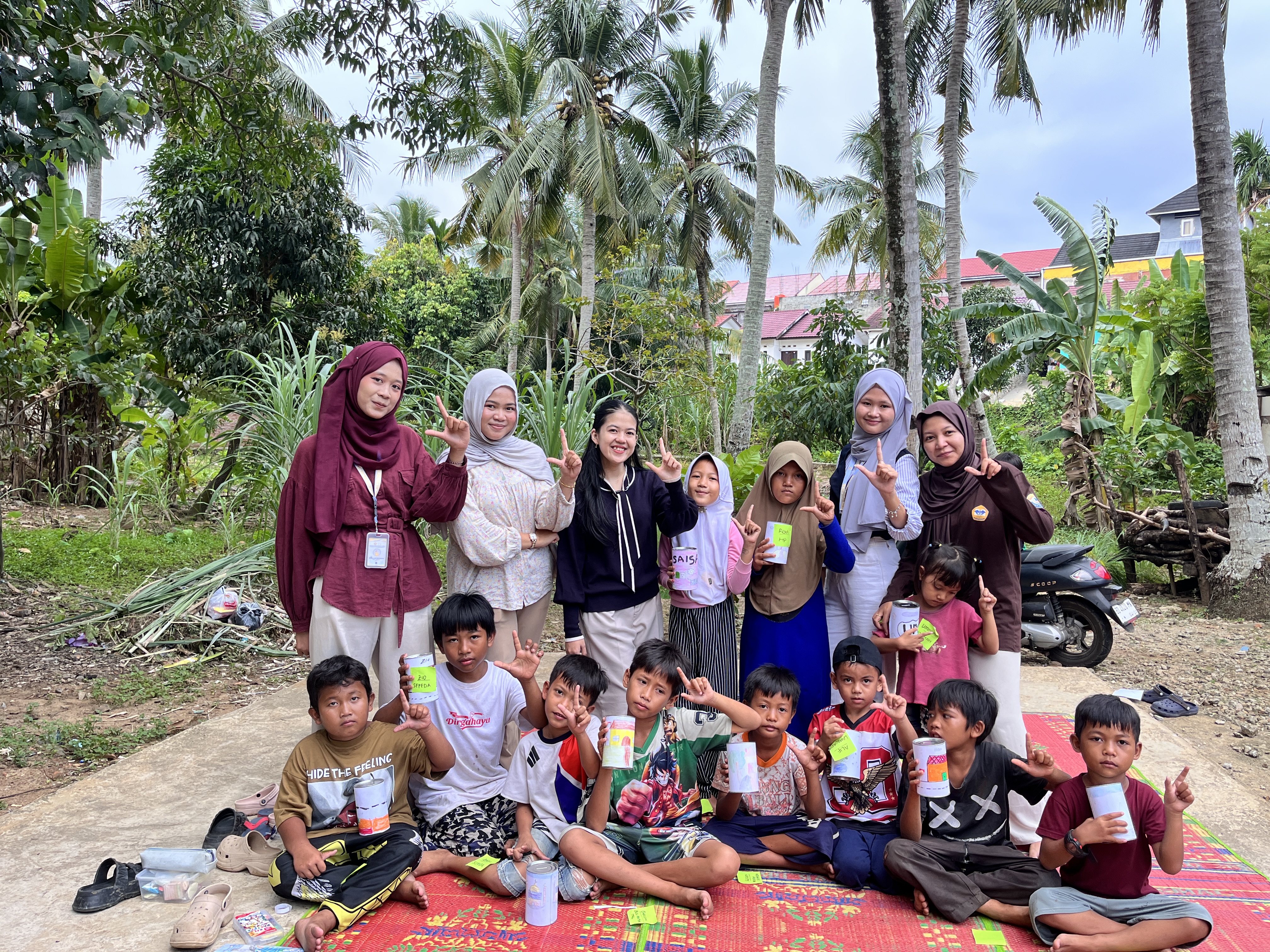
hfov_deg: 67.3
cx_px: 635
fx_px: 954
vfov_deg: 53.1
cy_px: 476
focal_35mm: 26
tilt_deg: -3.4
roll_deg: +0.3
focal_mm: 5.1
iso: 50
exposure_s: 1/164
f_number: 1.6
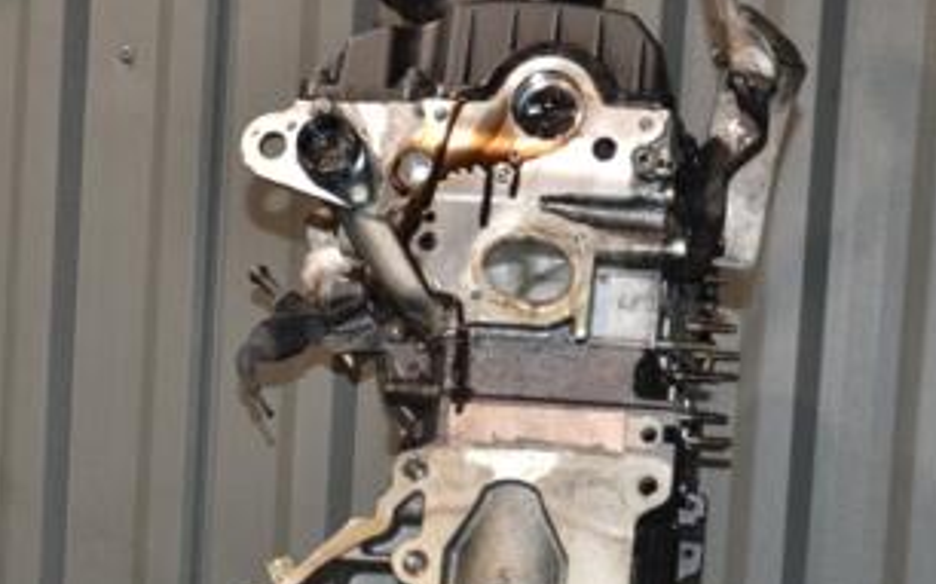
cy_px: 505
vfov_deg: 15.4
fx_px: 2142
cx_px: 459
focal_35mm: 84
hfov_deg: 24.6
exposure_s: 1/60
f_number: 5
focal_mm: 28
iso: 800
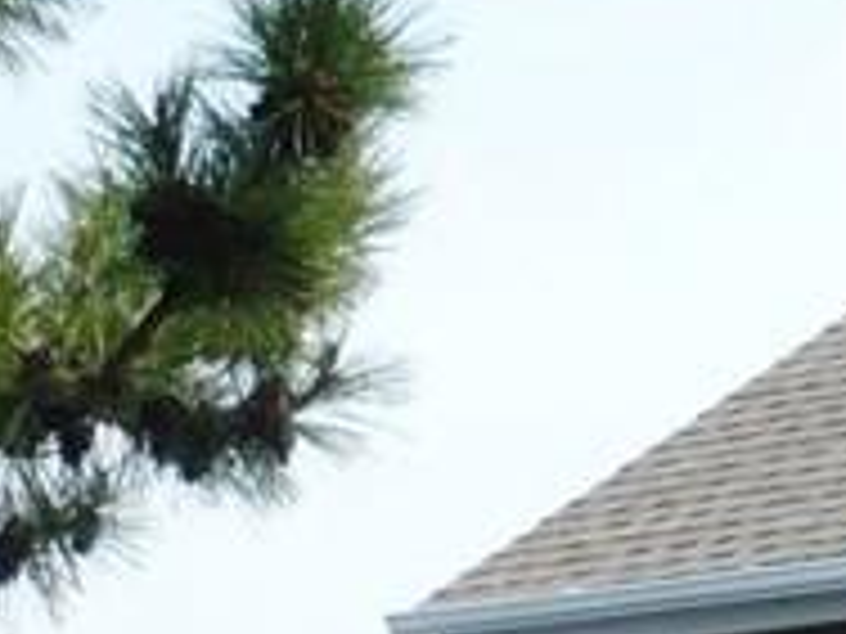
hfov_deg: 5.1
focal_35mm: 382
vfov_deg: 3.8
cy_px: 1443
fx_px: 9336
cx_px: 1346
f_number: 4
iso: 100
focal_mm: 11.5
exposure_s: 1/400
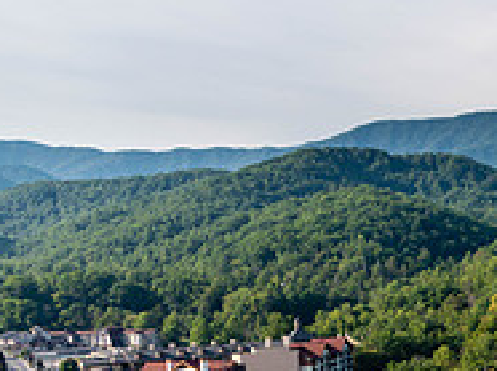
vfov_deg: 17.3
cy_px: 340
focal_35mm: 84
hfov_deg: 20.9
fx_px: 1204
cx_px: 673
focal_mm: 28
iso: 100
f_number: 3.5
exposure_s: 1/800
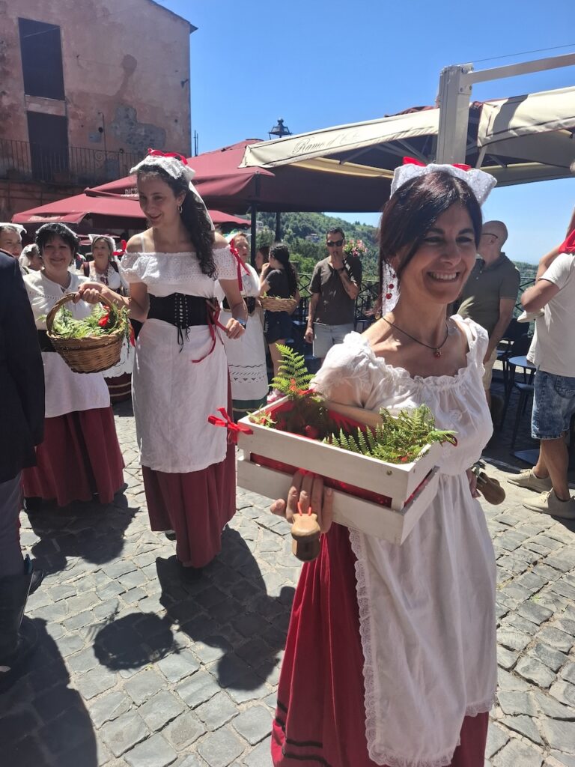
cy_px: 384
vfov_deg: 73.9
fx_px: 509
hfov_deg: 58.9
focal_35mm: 23
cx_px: 288
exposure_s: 1/1190
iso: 50
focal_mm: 5.54
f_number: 1.8
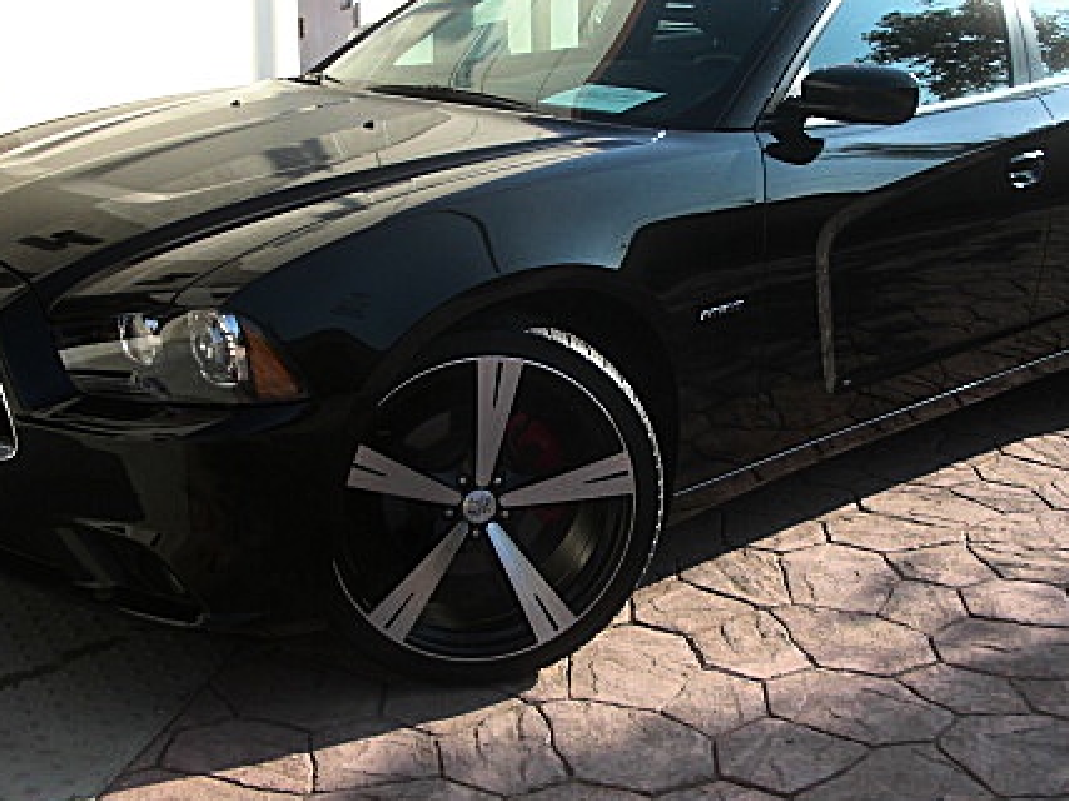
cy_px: 373
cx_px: 611
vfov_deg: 27.0
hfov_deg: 35.5
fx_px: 1667
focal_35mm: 54
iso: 50
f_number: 2.8
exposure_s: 1/500
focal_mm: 6.3
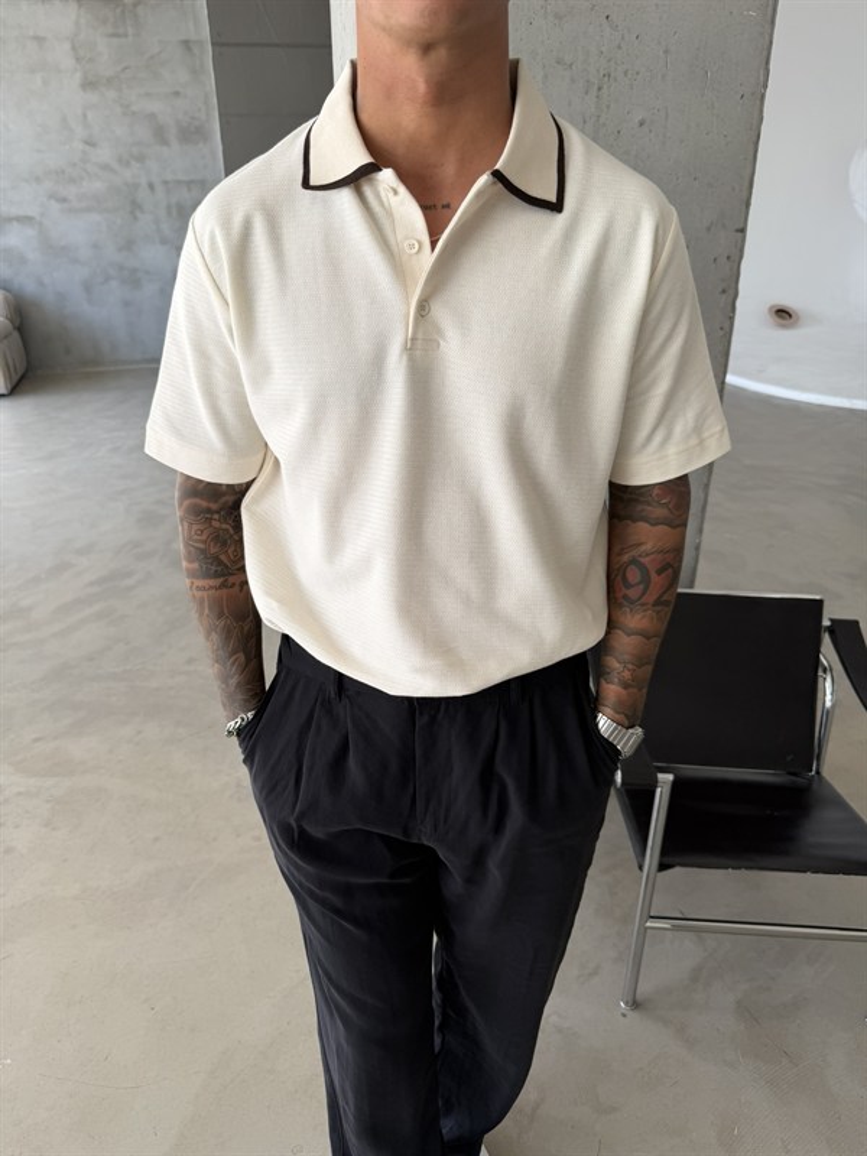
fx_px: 801
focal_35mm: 24
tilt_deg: -26.0
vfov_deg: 71.6
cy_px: 578
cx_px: 434
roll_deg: +1.2
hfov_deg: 56.8
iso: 80
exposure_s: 1/358
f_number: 1.78
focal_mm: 6.76
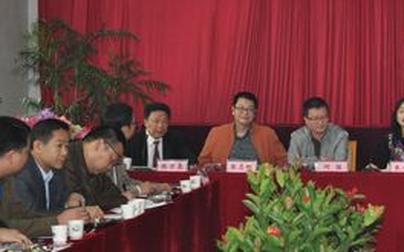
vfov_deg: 10.3
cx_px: 380
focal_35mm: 127
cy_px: 78
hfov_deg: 16.2
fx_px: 1398
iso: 800
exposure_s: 1/60
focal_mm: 44
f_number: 5.3
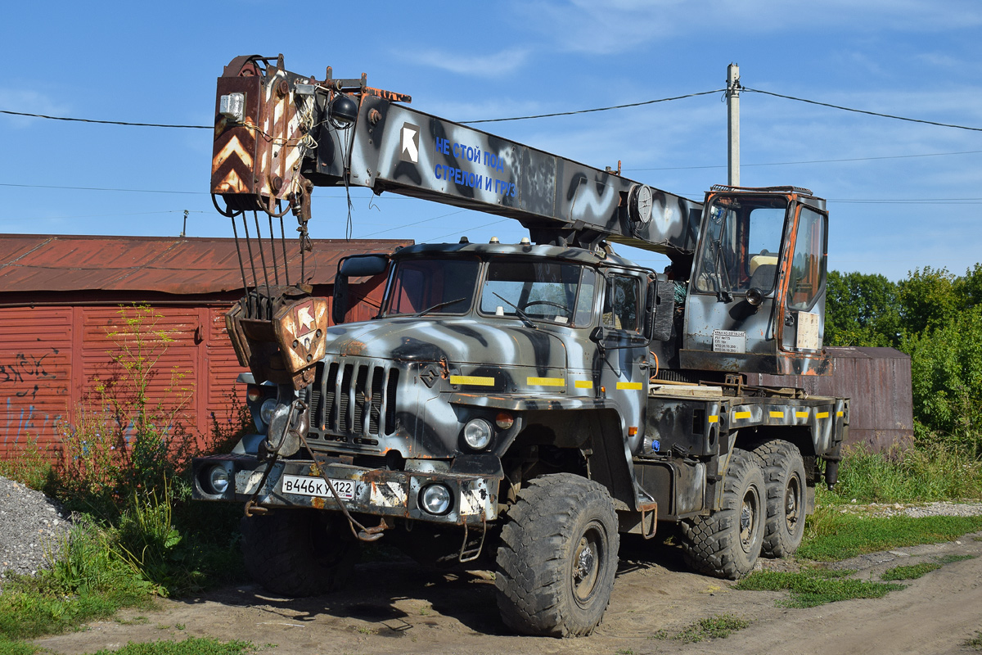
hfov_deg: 41.1
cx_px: 491
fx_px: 1309
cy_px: 328
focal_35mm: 48
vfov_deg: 28.1
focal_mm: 32
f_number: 6.3
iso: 200
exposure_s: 1/1250
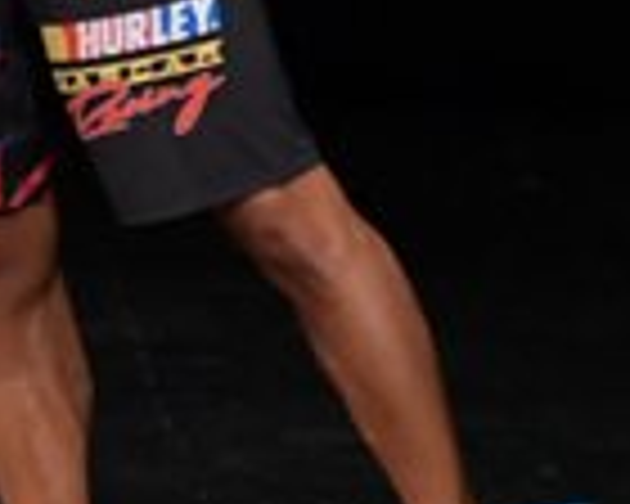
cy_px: -288
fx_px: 24743
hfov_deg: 1.5
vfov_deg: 1.2
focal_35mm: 1327
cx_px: 151
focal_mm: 170
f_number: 5.6
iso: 3200
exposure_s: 1/400
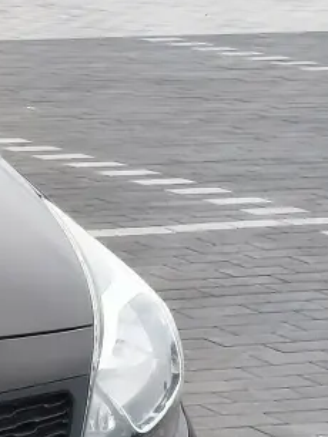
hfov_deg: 5.5
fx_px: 3237
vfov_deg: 7.7
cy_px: 392
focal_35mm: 256
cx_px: -542
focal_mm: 6.06
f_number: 1.7
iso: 50
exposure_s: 1/291
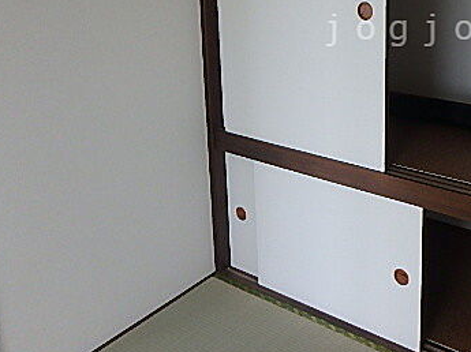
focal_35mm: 39
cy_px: 30
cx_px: 419
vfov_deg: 34.5
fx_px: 530
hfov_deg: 43.9
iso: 200
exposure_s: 1/50
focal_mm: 3.7
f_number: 3.5
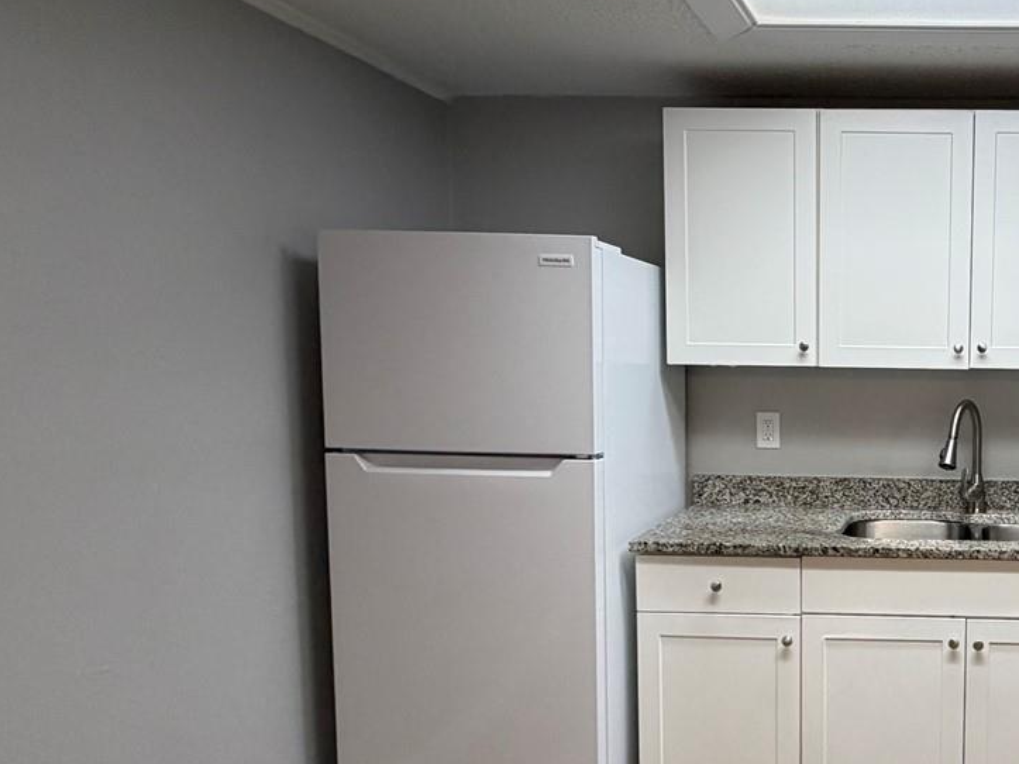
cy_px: 450
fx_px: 912
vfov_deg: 45.2
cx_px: 943
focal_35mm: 31
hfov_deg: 50.7
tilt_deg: -4.5
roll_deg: -1.0
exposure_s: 1/120
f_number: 2.2
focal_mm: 2.22
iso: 200
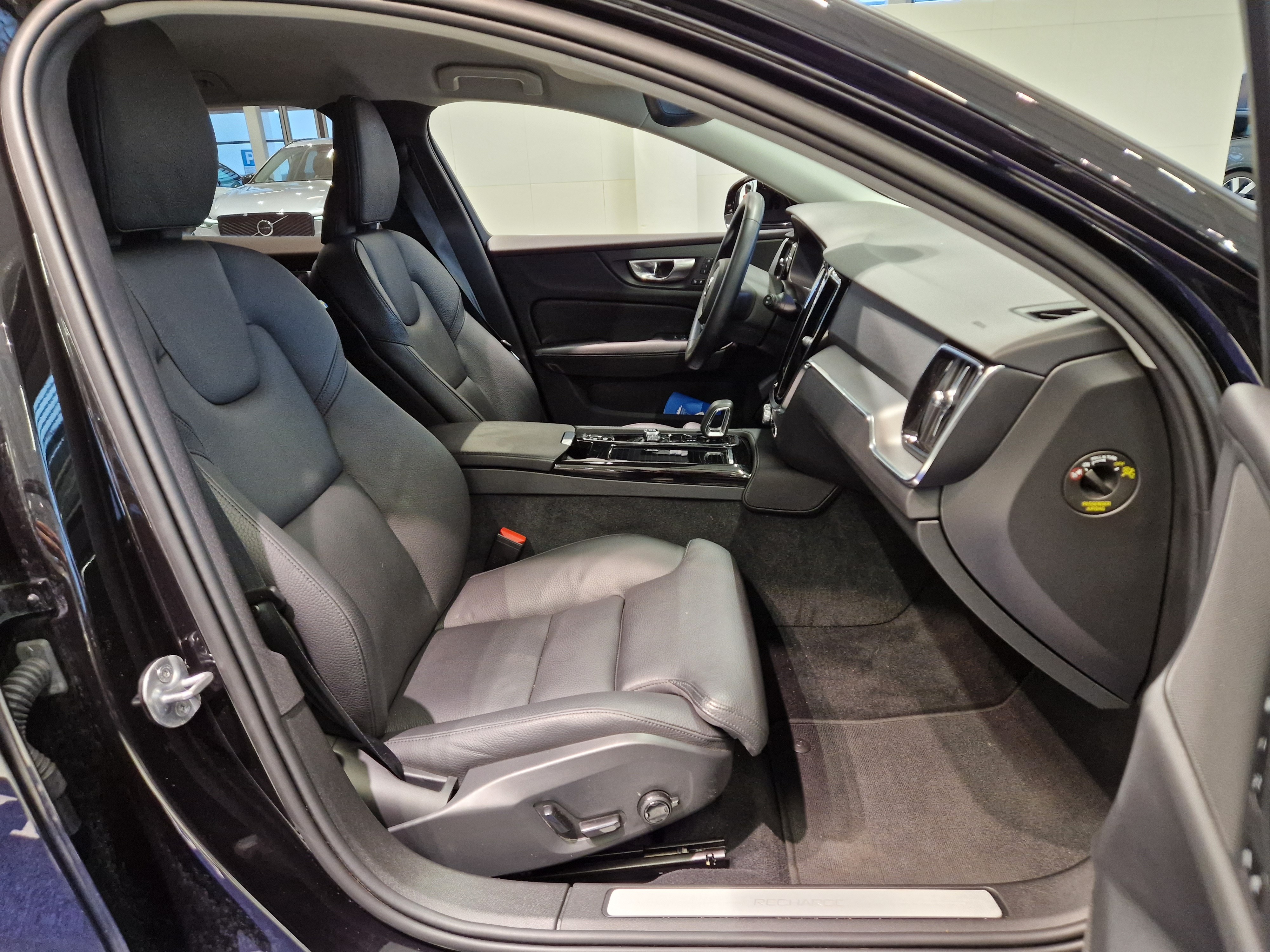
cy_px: 476
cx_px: 635
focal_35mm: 23
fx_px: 844
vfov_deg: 58.9
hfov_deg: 73.9
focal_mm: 5.4
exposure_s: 1/100
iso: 400
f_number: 1.8
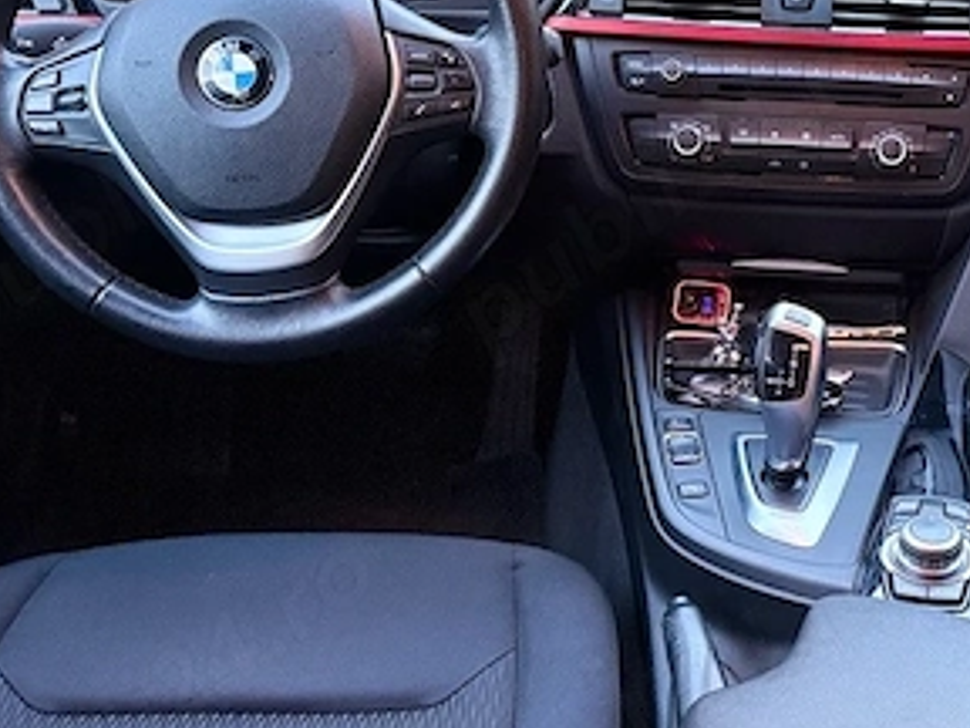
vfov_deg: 28.7
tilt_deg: -21.7
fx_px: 1401
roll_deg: -1.2
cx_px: 812
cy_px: 199
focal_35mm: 50
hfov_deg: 36.5
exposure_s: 1/47
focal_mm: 6.76
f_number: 1.78
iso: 800
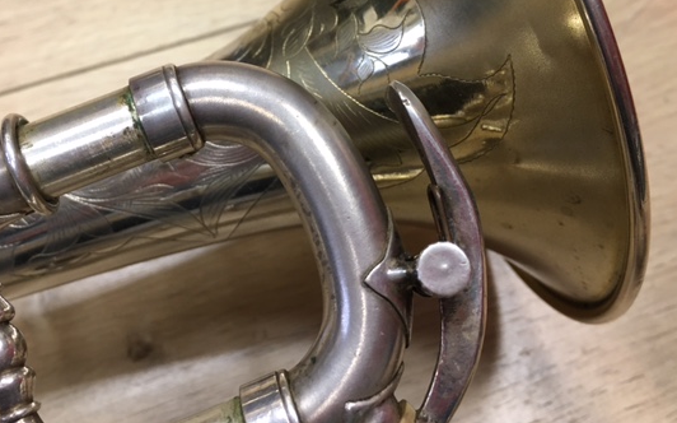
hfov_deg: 52.7
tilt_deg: -61.9
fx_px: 682
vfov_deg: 34.1
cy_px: 139
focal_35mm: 37
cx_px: 300
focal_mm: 4.15
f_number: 2.2
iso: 125
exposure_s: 1/33
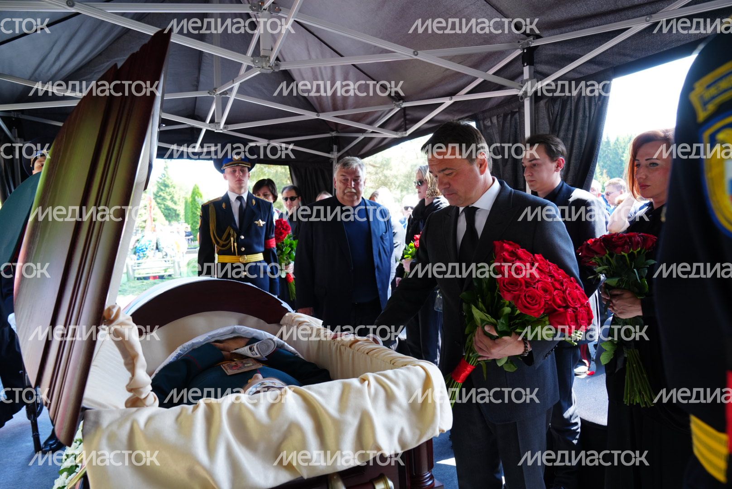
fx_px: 488
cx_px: 366
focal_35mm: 24
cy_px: 244
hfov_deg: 73.7
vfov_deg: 53.2
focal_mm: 24
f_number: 5
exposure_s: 1/200
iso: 1000
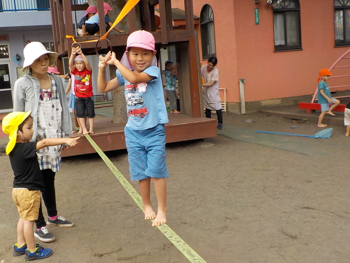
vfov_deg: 38.6
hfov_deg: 49.7
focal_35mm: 37
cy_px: 121
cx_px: 136
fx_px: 374
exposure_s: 1/320
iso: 125
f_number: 3.3
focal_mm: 4.1
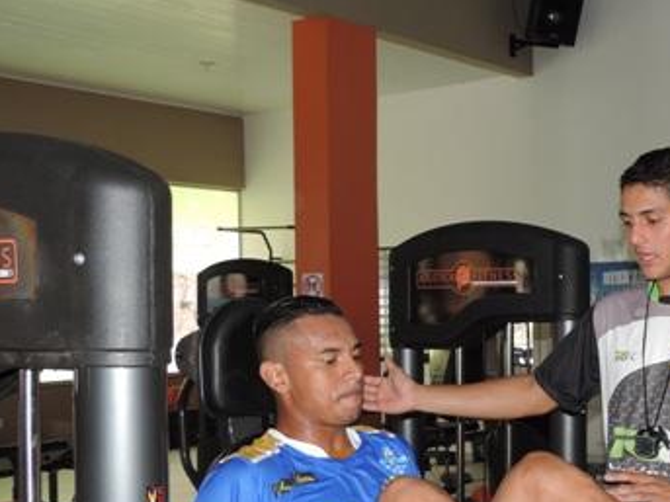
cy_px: 307
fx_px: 1084
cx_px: 543
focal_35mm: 56
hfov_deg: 33.3
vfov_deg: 26.0
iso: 200
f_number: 3.1
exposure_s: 1/30
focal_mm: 5.3
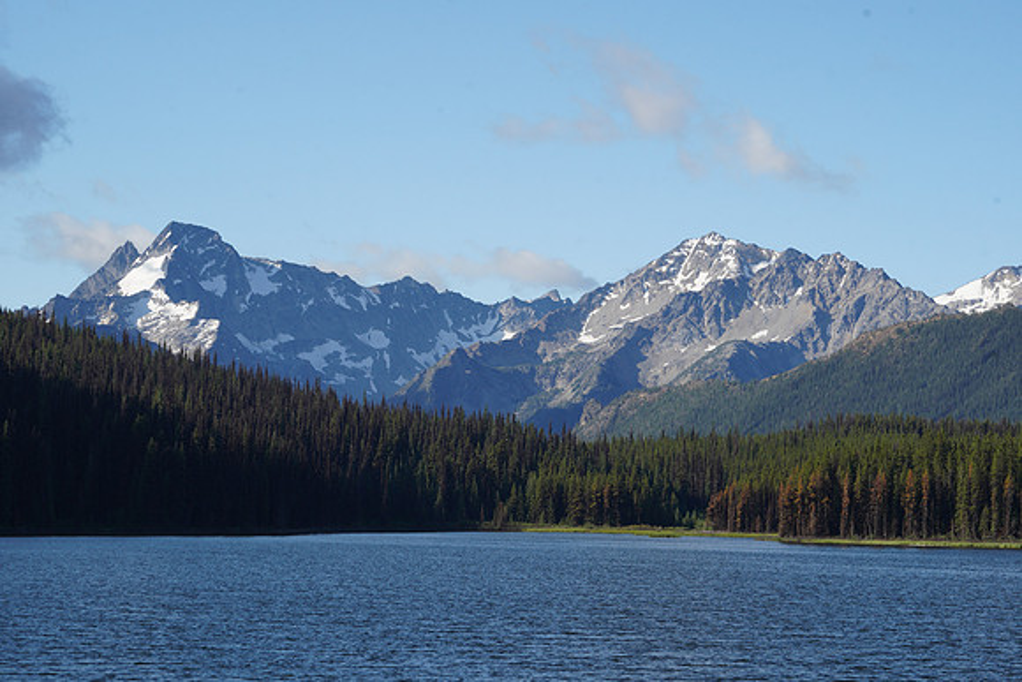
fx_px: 2981
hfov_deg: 19.5
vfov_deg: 13.0
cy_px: 341
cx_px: 511
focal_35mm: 105
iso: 200
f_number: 11
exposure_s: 1/100
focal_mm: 105
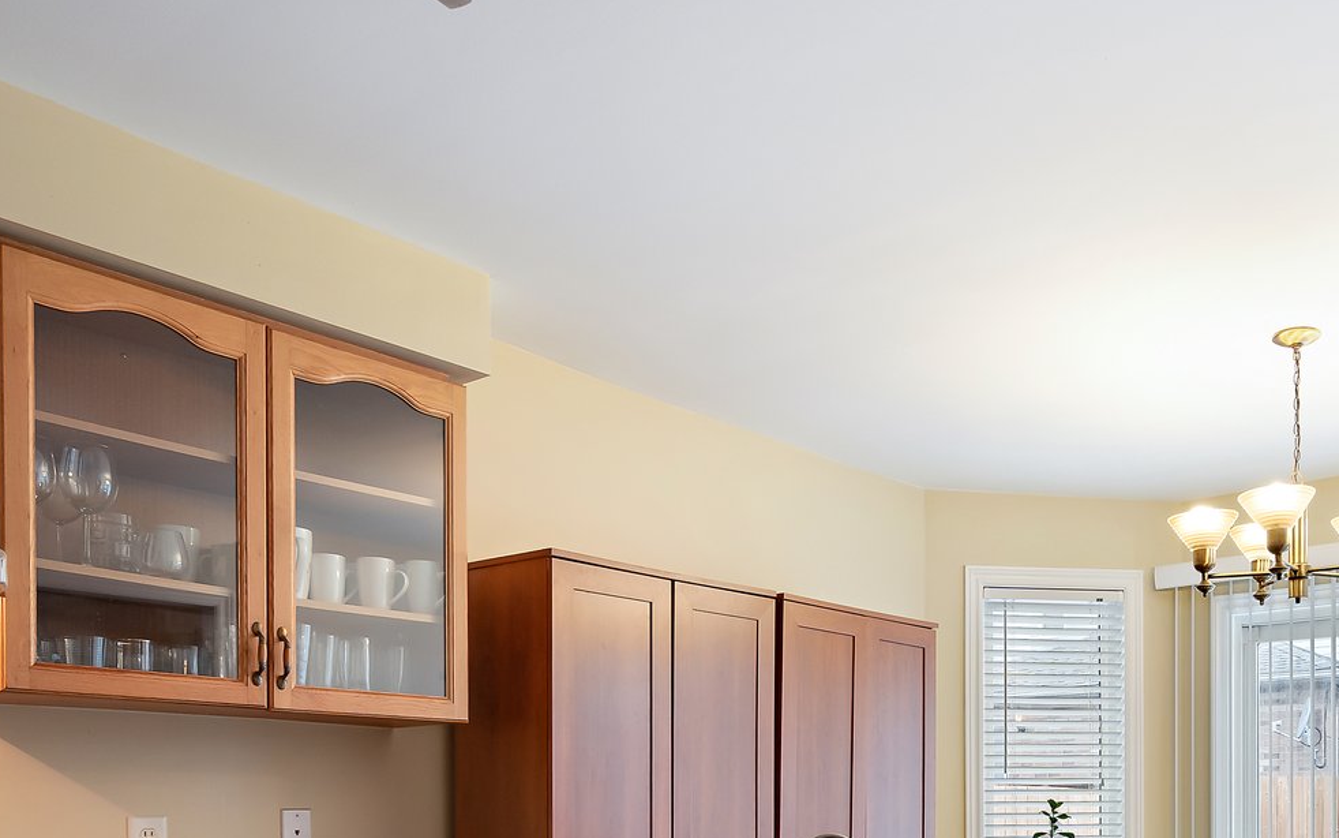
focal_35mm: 34
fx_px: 1241
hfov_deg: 54.9
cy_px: 817
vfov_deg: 34.3
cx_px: 948
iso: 640
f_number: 8
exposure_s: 1/5
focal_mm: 16
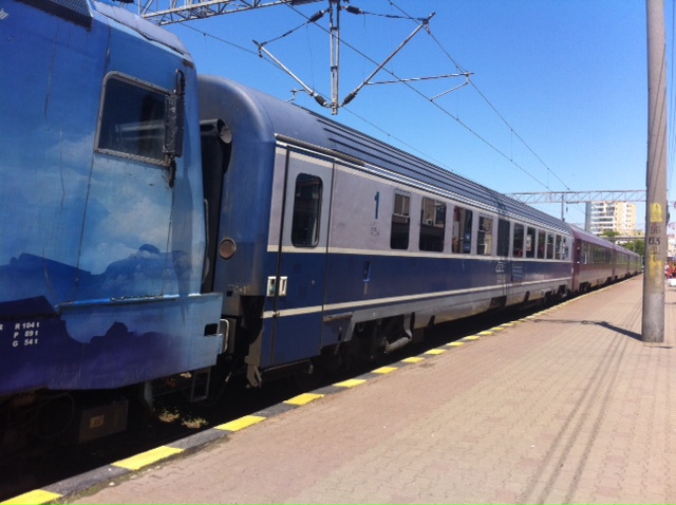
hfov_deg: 52.7
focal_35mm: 35
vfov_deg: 40.6
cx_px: 338
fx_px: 682
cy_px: 252
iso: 80
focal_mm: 3.85
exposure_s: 1/943
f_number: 2.8
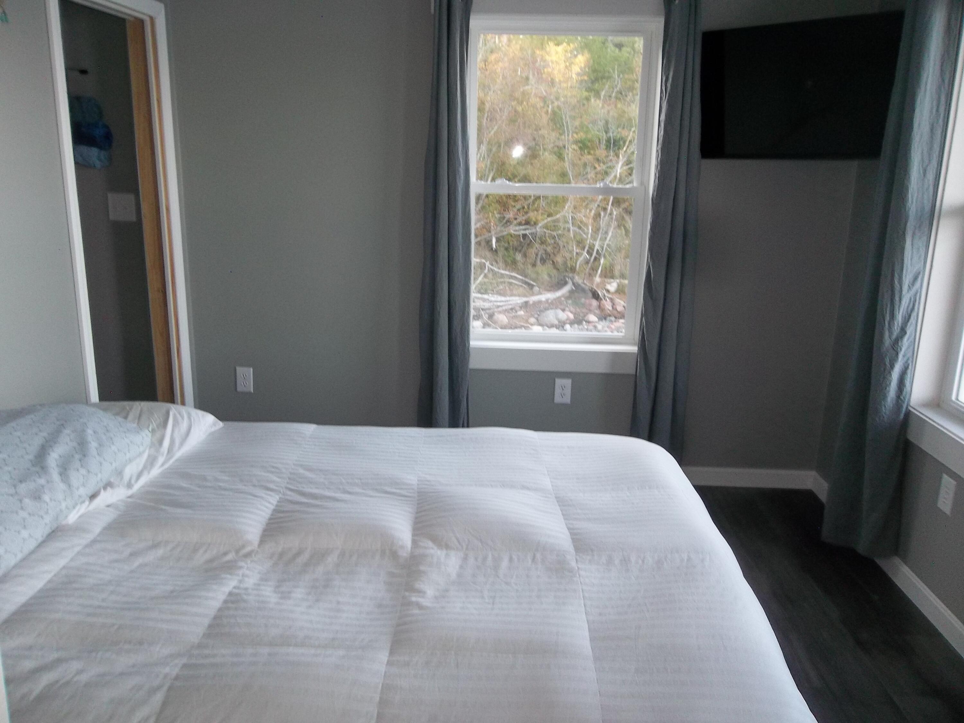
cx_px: 482
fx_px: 752
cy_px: 362
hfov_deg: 65.3
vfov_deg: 51.4
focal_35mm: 27
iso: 160
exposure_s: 1/30
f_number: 3.5
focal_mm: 4.9
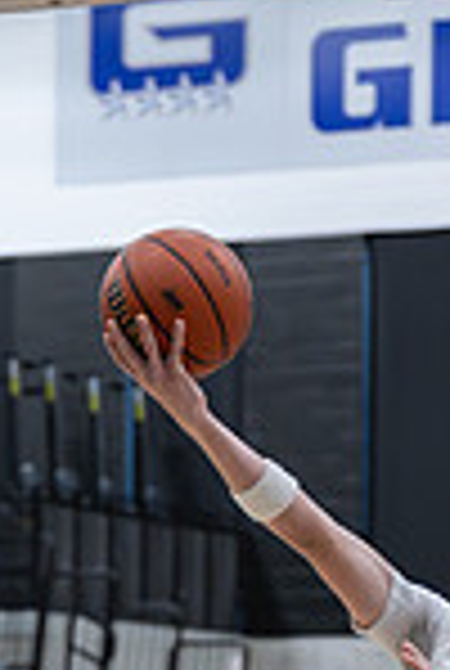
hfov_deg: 6.4
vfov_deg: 9.3
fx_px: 4050
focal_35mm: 217
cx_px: 261
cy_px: 809
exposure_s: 1/1000
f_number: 2.8
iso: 6400
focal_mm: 72
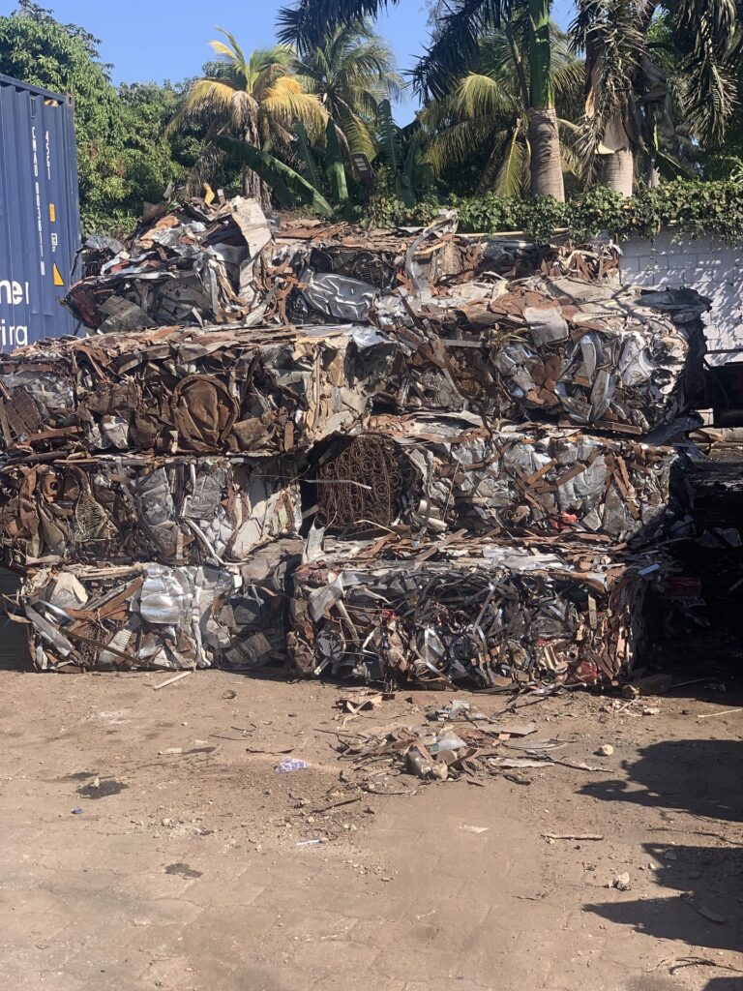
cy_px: 496
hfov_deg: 28.0
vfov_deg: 36.8
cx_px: 372
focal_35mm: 52
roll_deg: +3.1
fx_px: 1488
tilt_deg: -5.1
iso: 16
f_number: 2.4
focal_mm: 6
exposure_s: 1/571
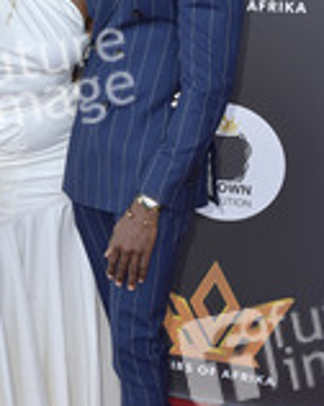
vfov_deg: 25.1
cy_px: 218
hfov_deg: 20.0
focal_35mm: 76
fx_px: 913
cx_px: 78
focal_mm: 32
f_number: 7.1
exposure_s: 1/250
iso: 160
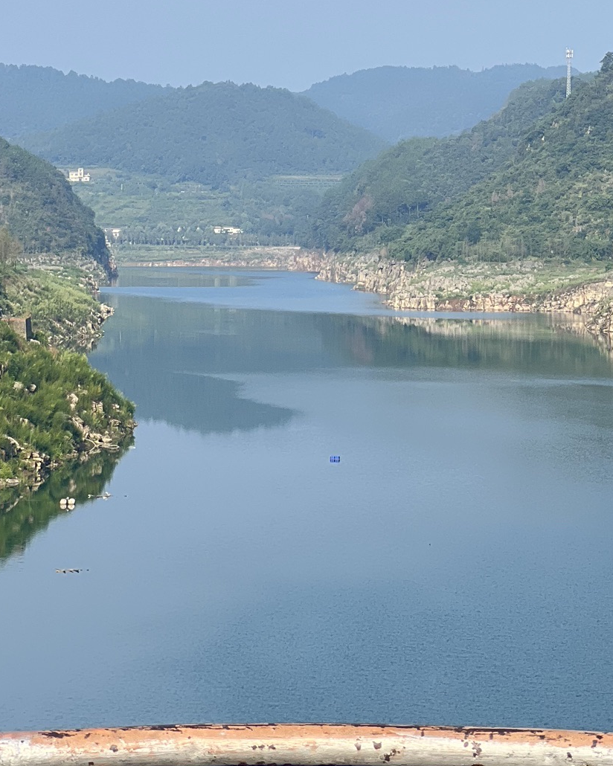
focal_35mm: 146
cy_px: 26
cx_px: 364
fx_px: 3311
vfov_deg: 13.1
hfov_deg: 10.6
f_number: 2.8
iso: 32
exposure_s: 1/428
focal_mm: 9
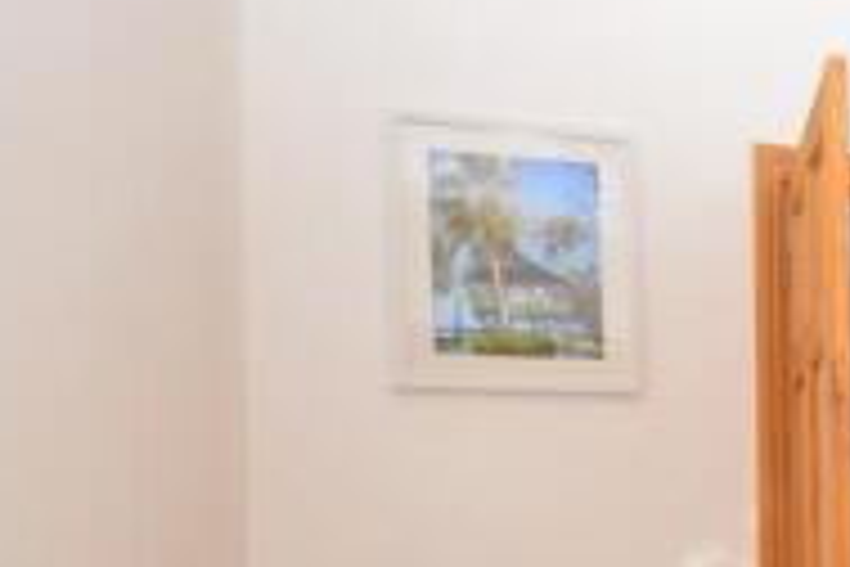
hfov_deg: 28.3
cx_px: 1205
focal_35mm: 52
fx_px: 1228
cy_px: 549
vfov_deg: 24.9
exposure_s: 1/60
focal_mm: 10
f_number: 4
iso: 450
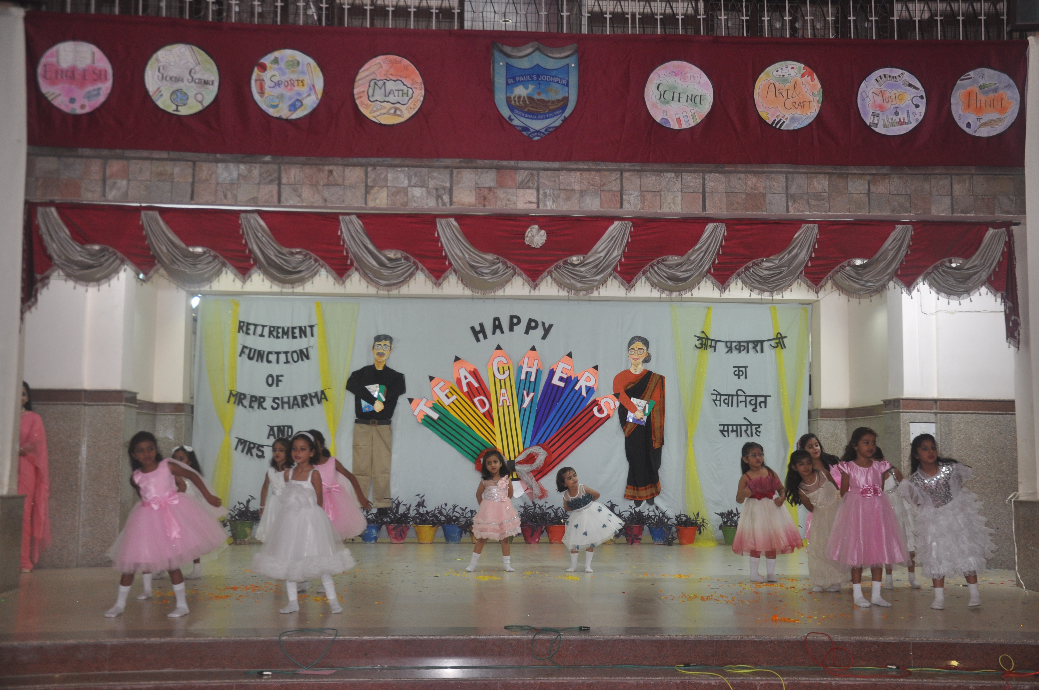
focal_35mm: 45
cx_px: 520
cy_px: 345
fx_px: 1297
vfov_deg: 29.8
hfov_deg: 43.7
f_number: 4.2
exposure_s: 1/80
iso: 500
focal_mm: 30
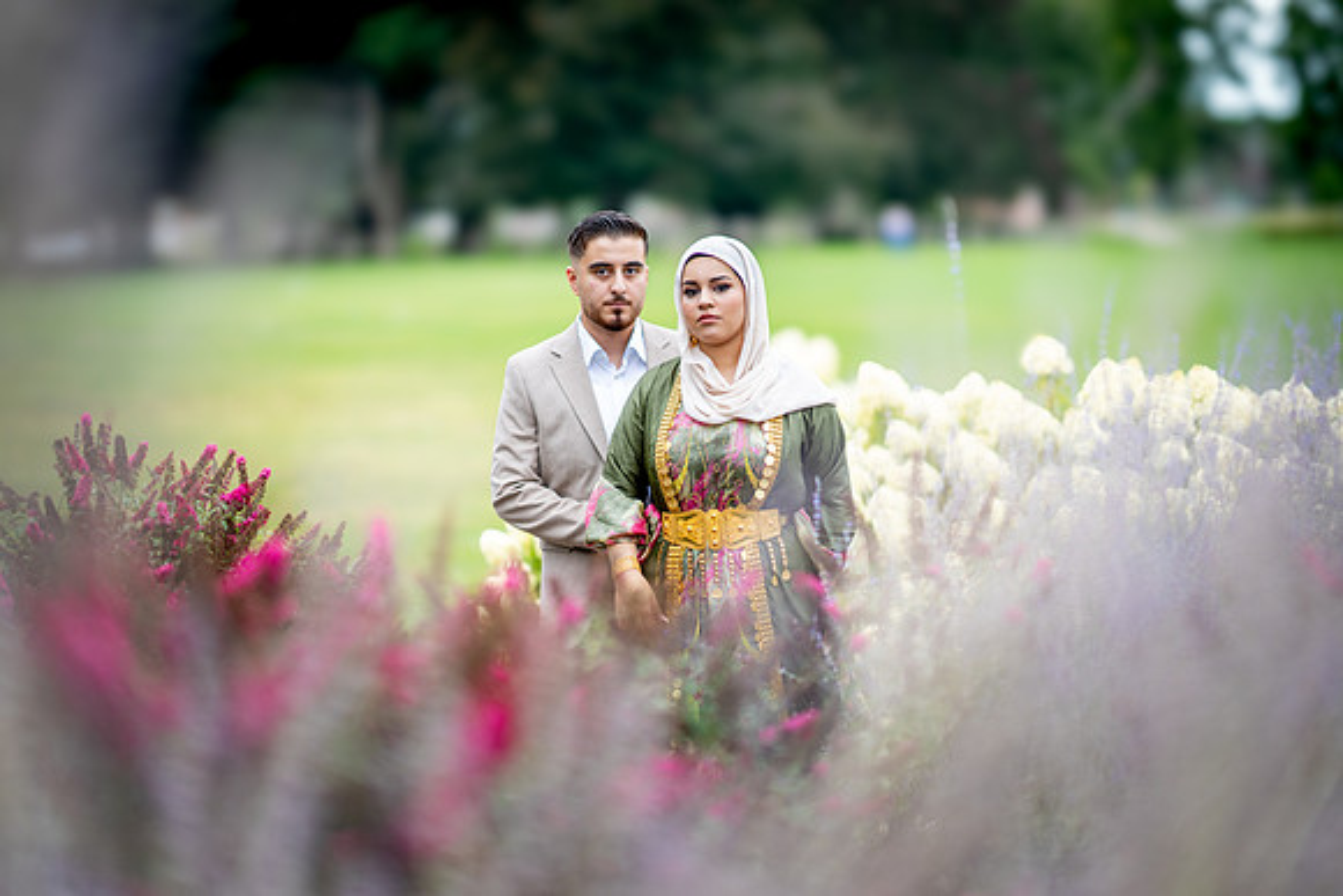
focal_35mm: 89
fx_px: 3327
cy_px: 448
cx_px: 672
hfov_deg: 22.8
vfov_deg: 15.3
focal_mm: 85
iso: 100
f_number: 1.4
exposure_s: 1/1250
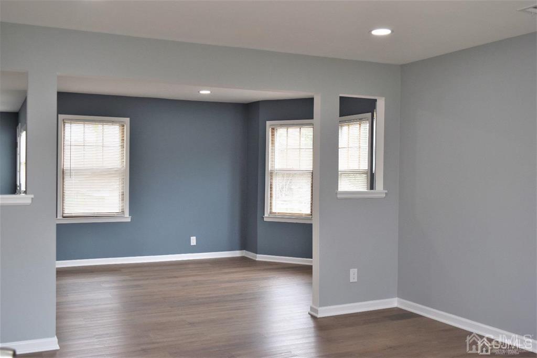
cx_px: 268
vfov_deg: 35.5
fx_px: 559
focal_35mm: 38
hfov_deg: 51.3
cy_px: 179
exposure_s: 1/160
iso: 400
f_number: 6.3
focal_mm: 25
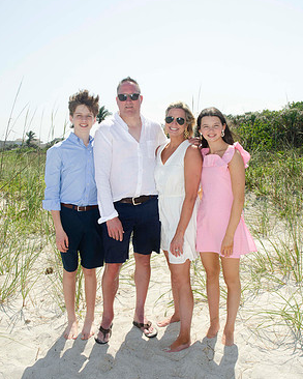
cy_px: 209
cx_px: 151
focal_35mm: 38
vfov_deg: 47.9
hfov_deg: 39.2
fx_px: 426
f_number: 9
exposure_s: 1/250
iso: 100
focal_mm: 22
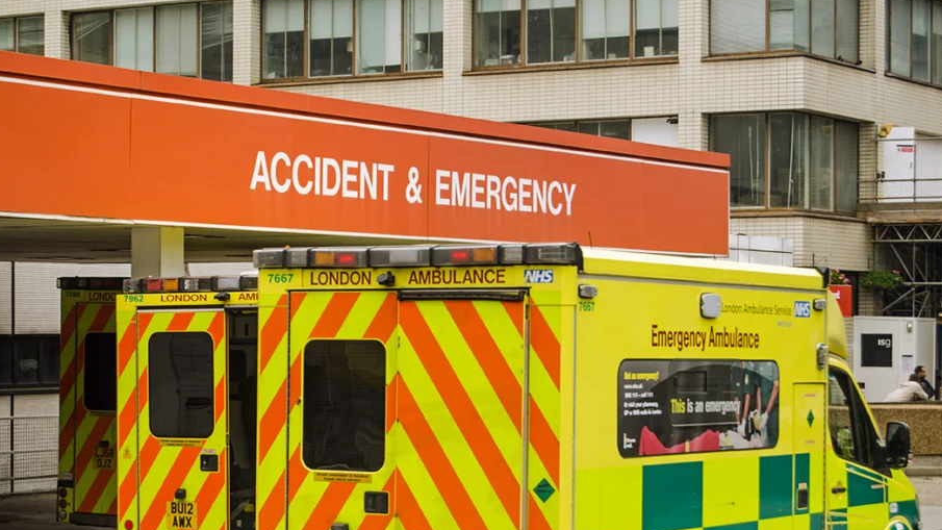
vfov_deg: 12.4
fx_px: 2438
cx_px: 440
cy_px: 296
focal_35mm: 98
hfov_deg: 21.9
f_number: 5.6
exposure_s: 1/60
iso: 125
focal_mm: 55
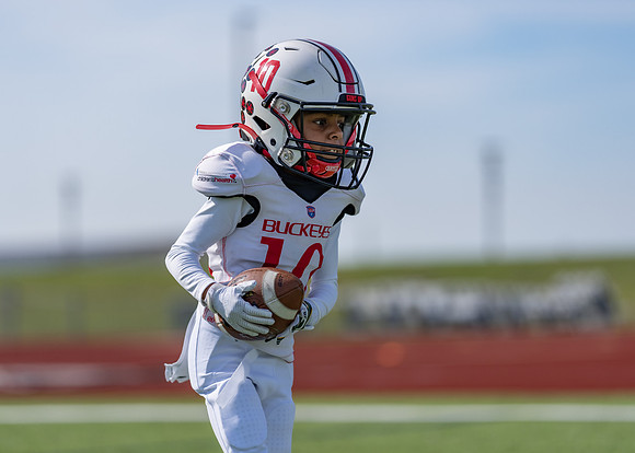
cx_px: 285
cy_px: 203
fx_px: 2812
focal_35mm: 156
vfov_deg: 9.2
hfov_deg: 12.9
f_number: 1.8
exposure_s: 1/8000
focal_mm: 135
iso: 100
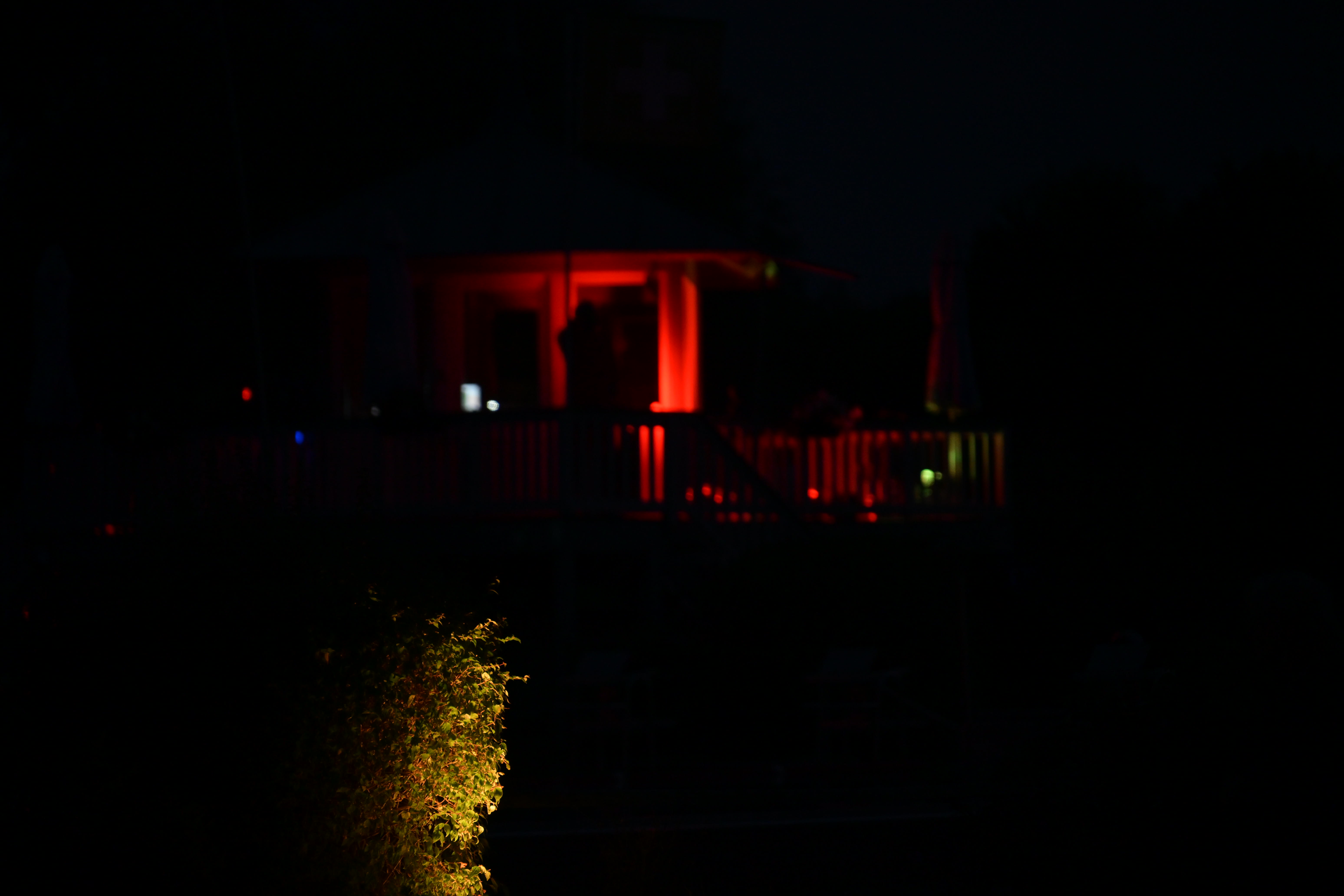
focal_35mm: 150
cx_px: 672
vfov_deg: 9.1
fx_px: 5600
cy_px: 448
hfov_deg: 13.7
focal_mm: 150
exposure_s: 1/160
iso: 2000
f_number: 2.8
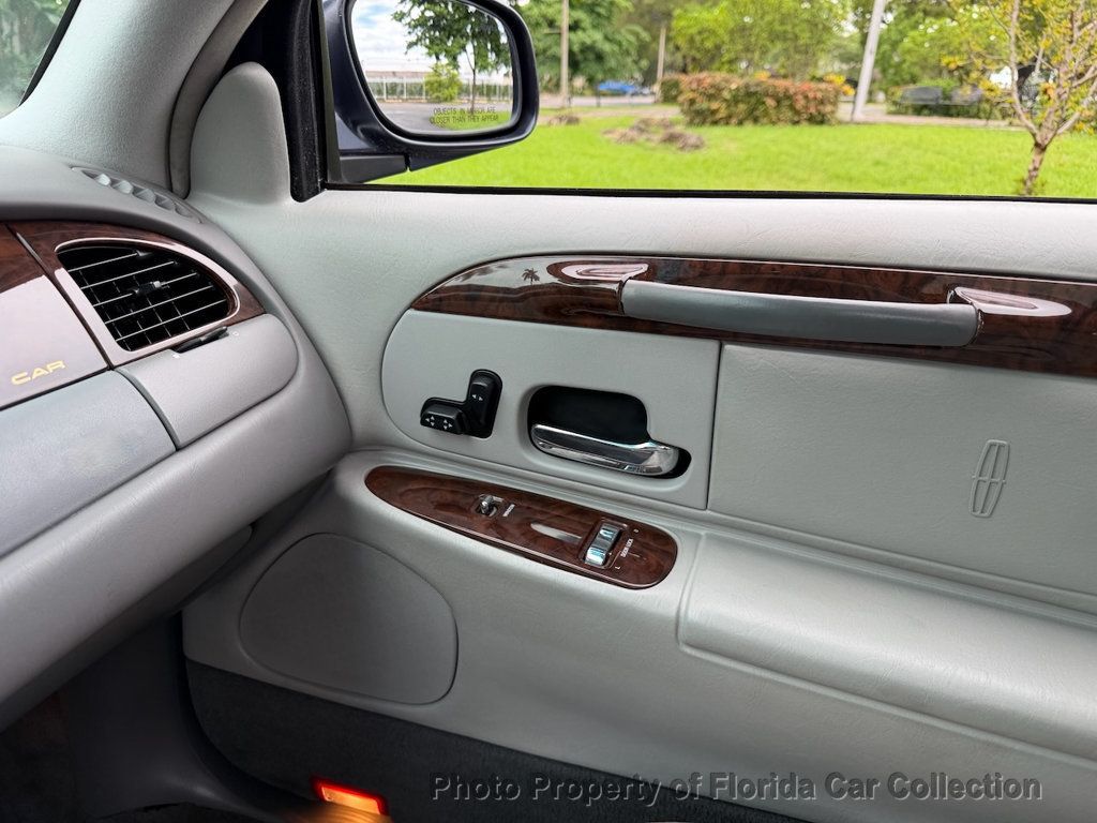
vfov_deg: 56.8
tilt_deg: -21.9
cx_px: 548
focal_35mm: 24
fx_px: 761
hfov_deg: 71.6
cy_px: 412
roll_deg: -2.2
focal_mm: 6.76
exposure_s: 1/501
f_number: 1.78
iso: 80
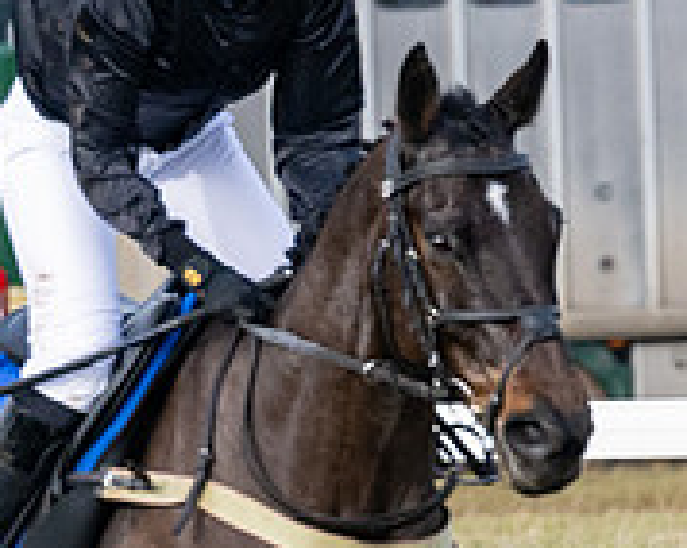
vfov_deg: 1.1
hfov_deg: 1.4
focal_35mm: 1407
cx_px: 513
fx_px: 28577
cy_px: 586
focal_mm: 195
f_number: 5
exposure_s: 1/1000
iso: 400
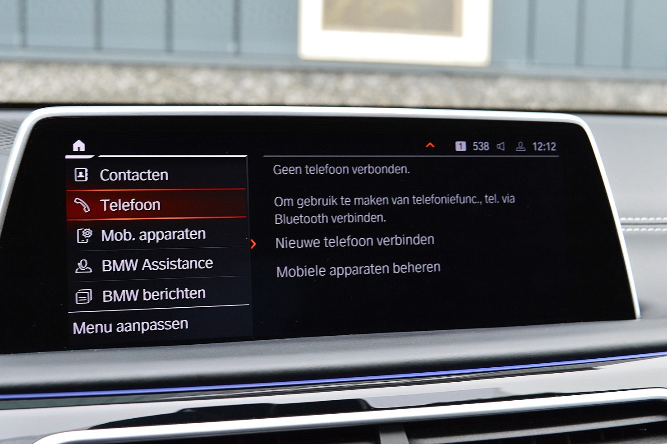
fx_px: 1037
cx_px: 306
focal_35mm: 56
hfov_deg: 35.6
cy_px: 211
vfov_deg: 24.2
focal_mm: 34
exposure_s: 1/60
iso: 800
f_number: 6.3
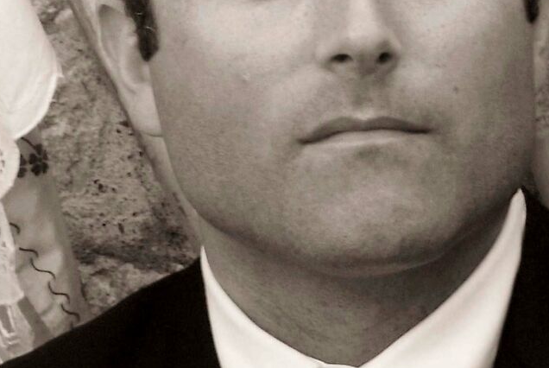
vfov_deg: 4.4
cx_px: -137
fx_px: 4780
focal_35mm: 313
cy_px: 91
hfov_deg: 6.5
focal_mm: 55
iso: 400
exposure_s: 1/30
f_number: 13
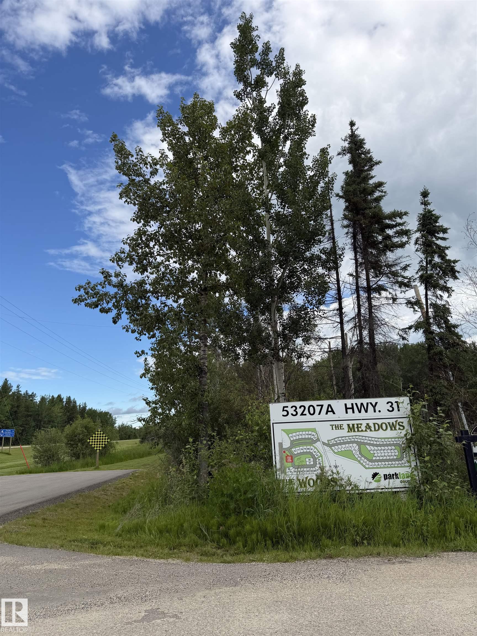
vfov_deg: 71.6
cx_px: 238
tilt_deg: +13.9
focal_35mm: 24
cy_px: 318
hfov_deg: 56.8
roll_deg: +2.2
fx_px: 441
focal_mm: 6.76
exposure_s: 1/3953
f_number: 1.78
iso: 100
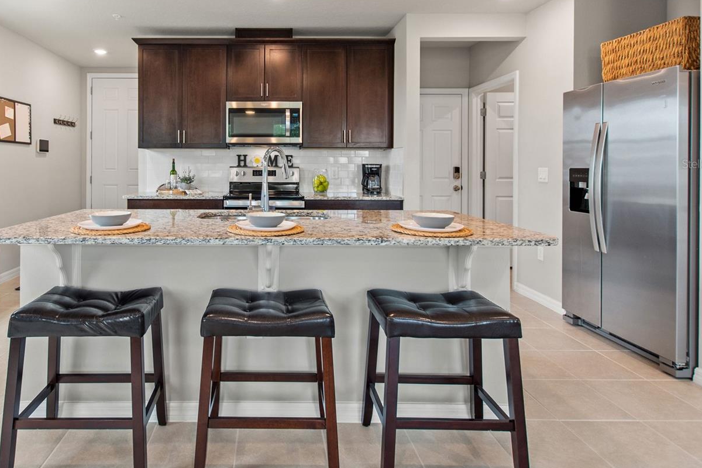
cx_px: 266
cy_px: 164
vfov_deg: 60.7
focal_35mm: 20
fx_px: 390
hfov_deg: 82.5
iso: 400
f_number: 4.5
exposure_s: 1/13
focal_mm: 10
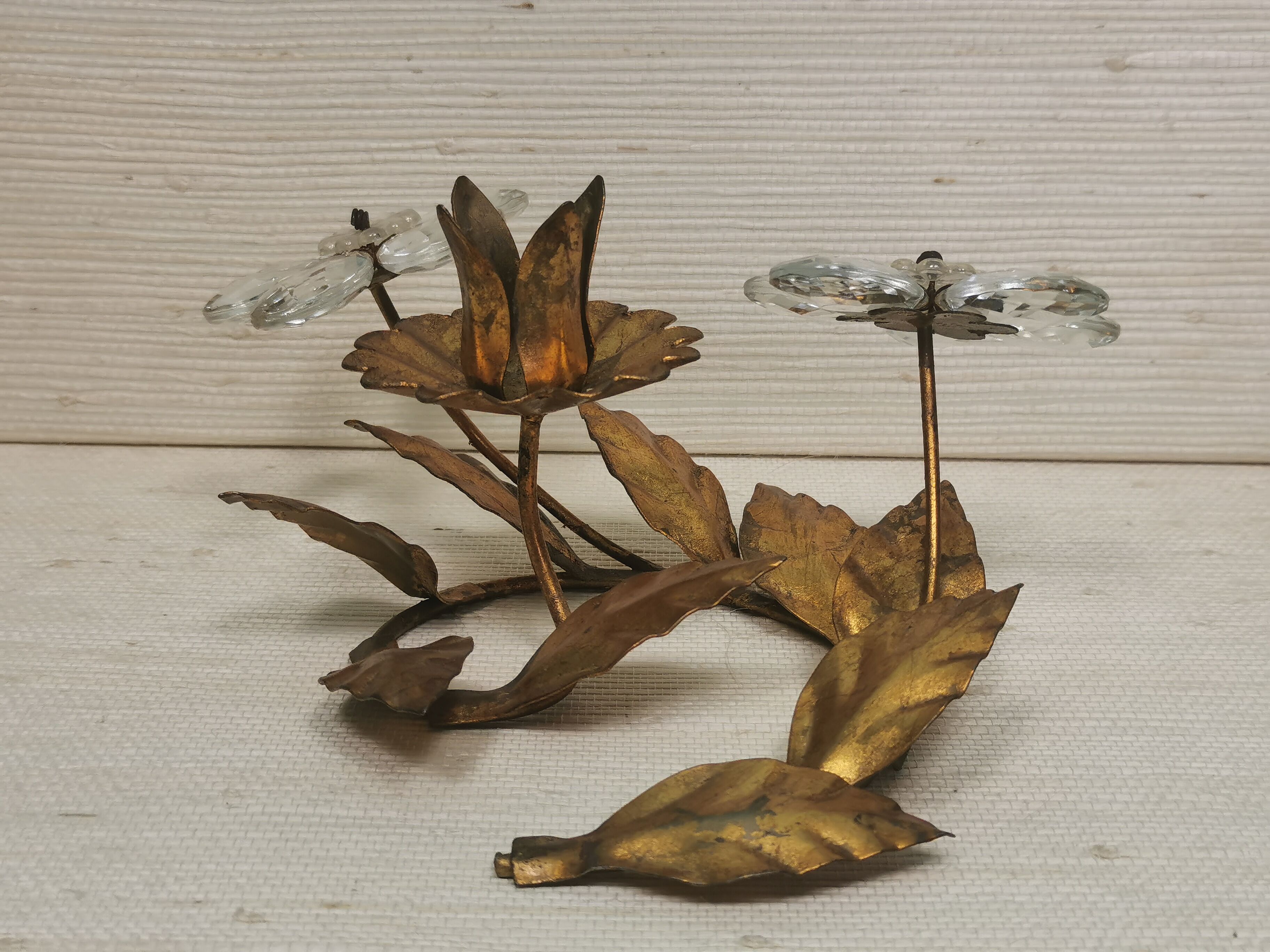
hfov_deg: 33.2
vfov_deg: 25.2
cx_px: 635
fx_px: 2128
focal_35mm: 58
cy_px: 476
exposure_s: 1/100
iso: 80
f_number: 1.8
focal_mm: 5.58
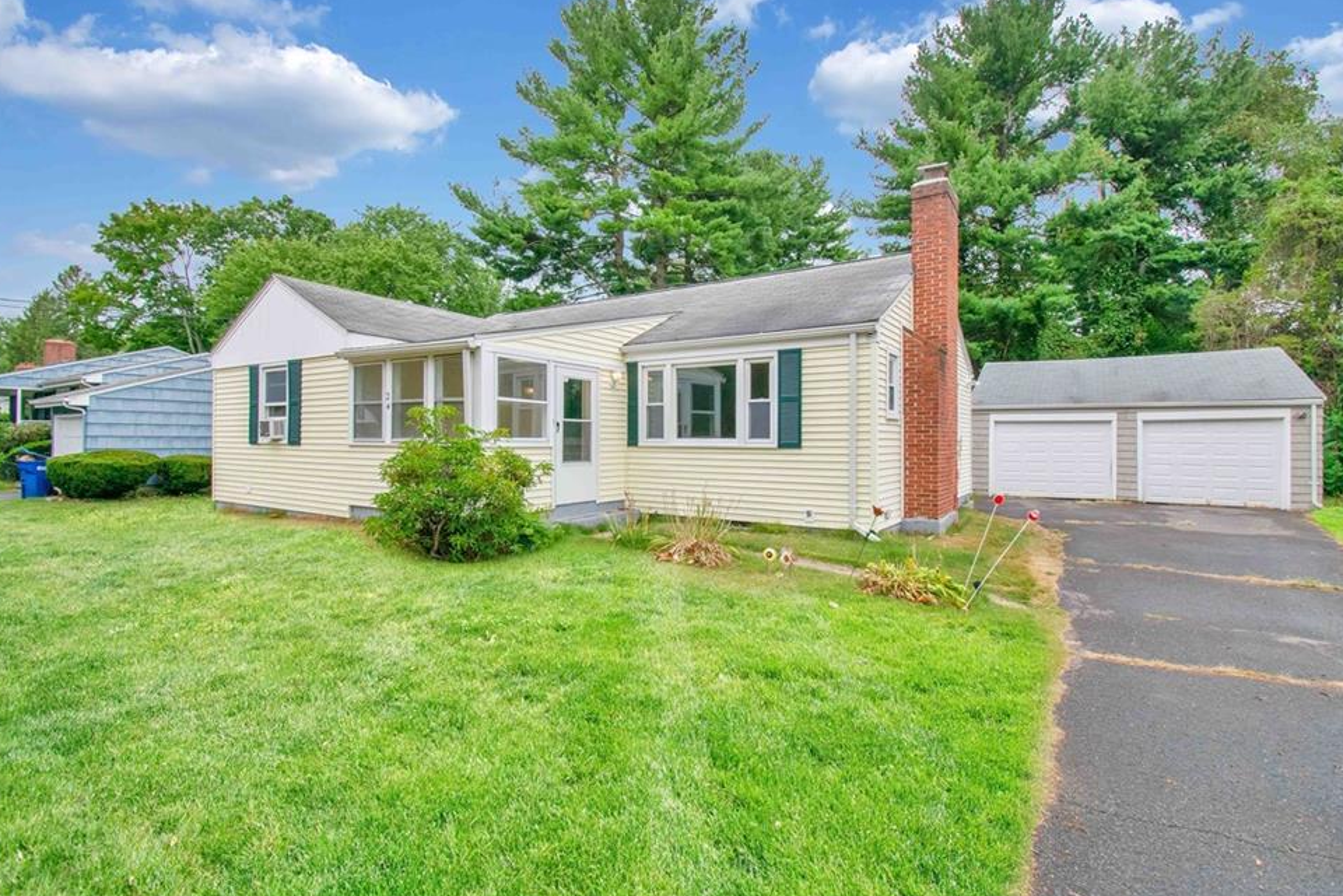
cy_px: 448
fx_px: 597
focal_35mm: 16
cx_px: 673
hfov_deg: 96.7
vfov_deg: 73.7
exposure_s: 1/160
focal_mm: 10
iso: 400
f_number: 9
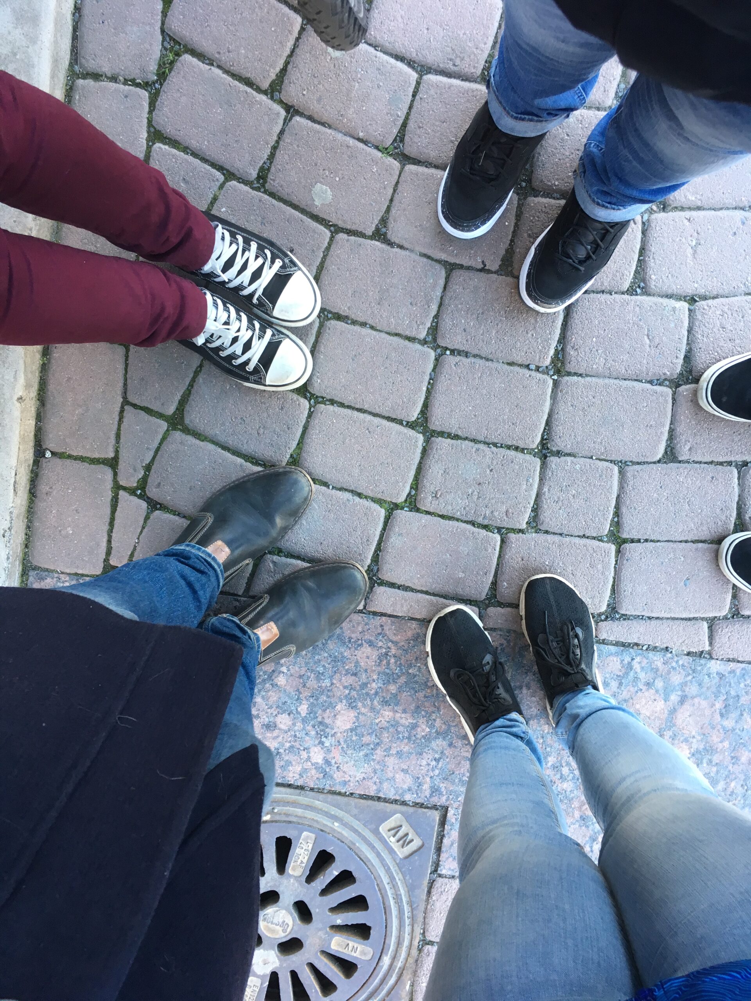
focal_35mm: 29
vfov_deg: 61.7
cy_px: 500
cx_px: 376
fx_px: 839
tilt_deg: -79.5
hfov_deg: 48.2
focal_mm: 4.15
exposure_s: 1/33
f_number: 2.2
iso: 40
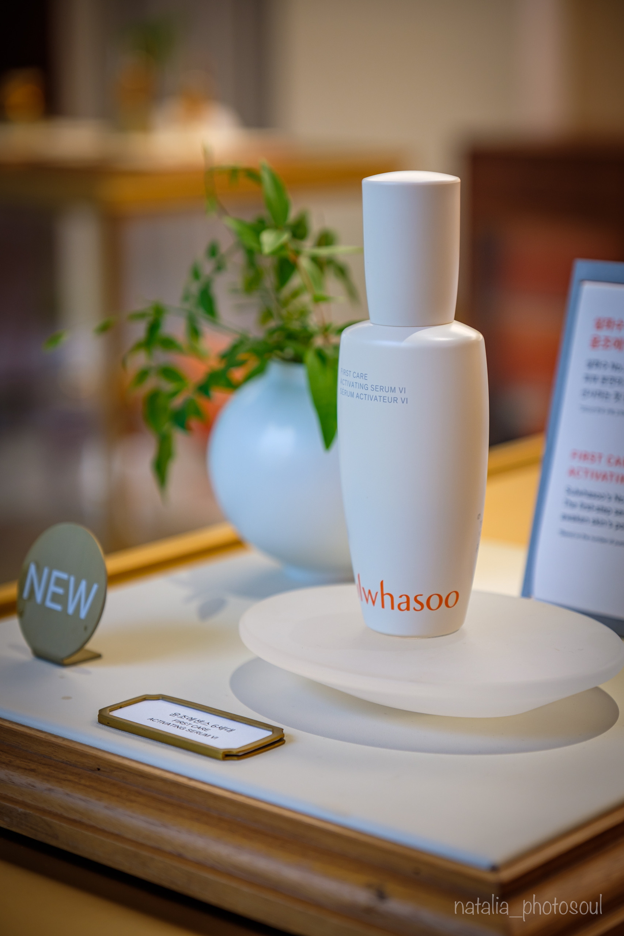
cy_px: 468
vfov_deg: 26.3
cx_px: 312
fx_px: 2002
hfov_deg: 17.7
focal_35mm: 77
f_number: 2.8
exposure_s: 1/125
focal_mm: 51.6
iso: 200
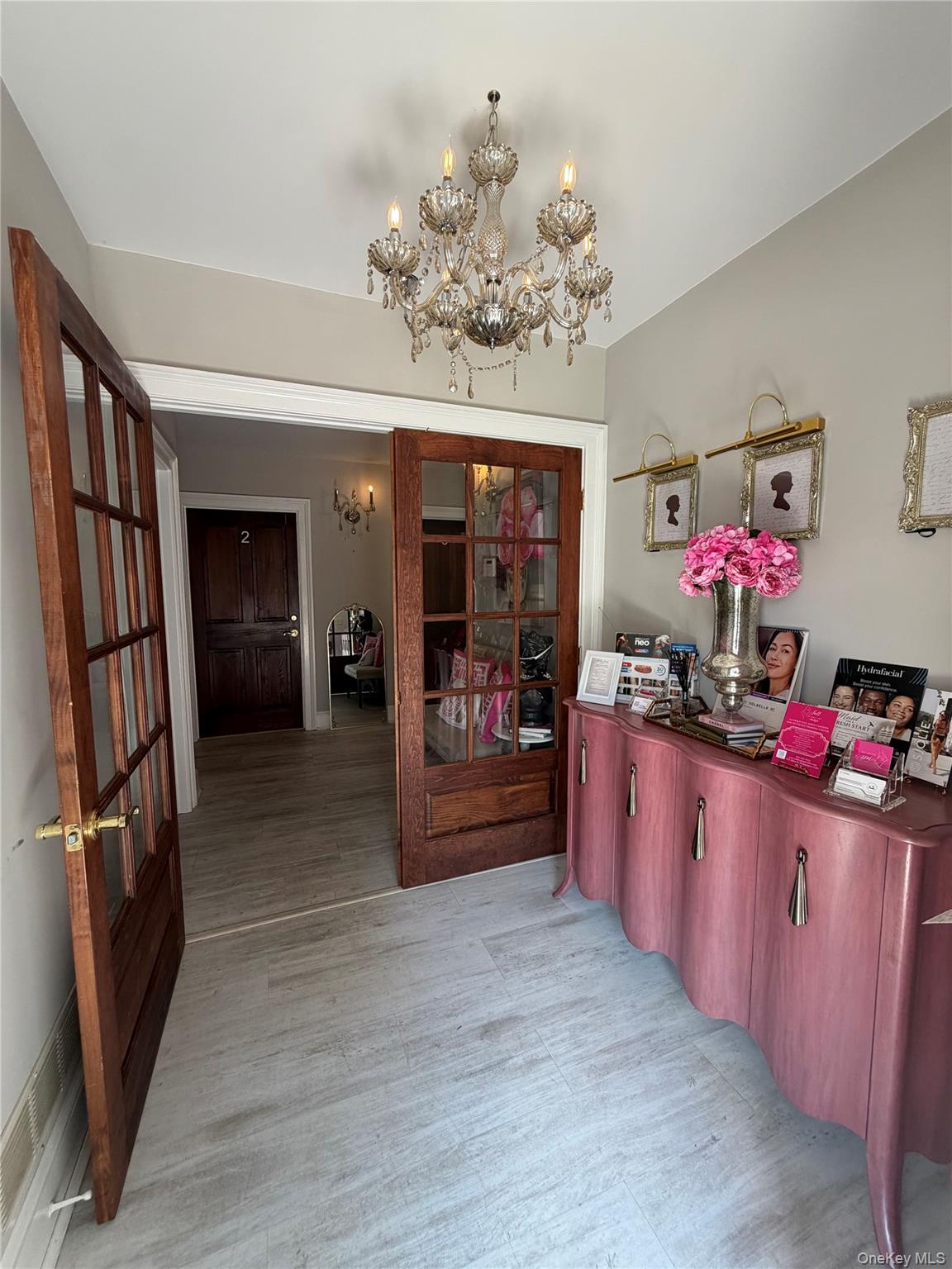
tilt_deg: -6.0
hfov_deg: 85.7
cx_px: 476
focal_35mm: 14
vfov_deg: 102.1
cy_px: 634
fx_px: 513
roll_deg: +0.1
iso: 125
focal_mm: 2.22
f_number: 2.2
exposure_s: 1/120
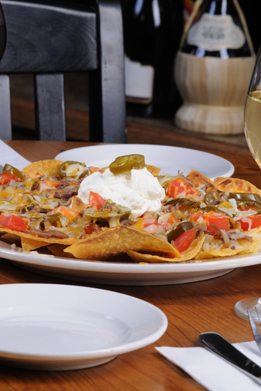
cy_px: 182
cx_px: 130
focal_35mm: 186
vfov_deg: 11.1
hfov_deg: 7.4
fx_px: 2019
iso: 200
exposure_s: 1/60
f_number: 16
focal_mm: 105
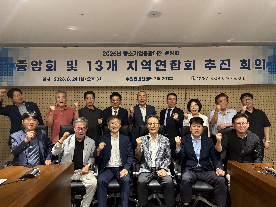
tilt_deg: +2.4
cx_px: 138
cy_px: 104
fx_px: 207
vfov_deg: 53.1
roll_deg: +0.6
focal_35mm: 26
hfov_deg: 67.3
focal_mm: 5.96
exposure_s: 1/60
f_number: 1.6
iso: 400
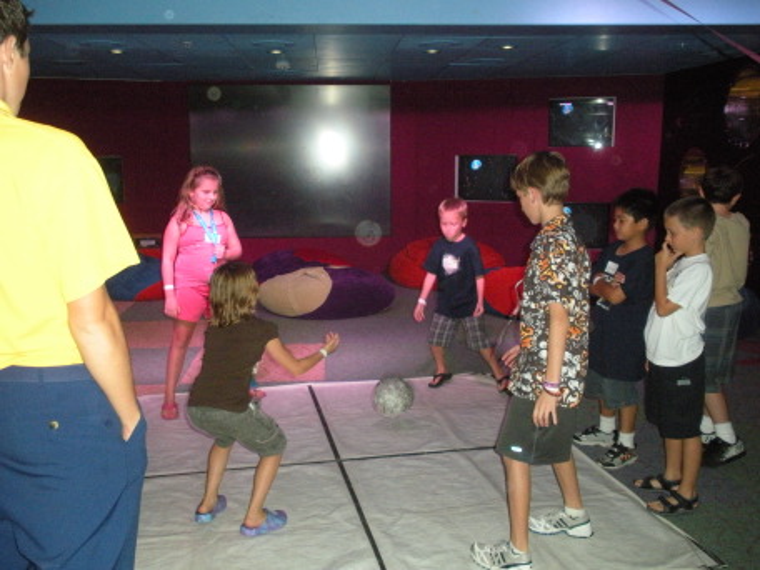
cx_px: 380
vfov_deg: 39.7
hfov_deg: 51.4
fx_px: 790
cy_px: 285
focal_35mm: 36
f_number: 3.5
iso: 634
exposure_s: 1/60
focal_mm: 6.3
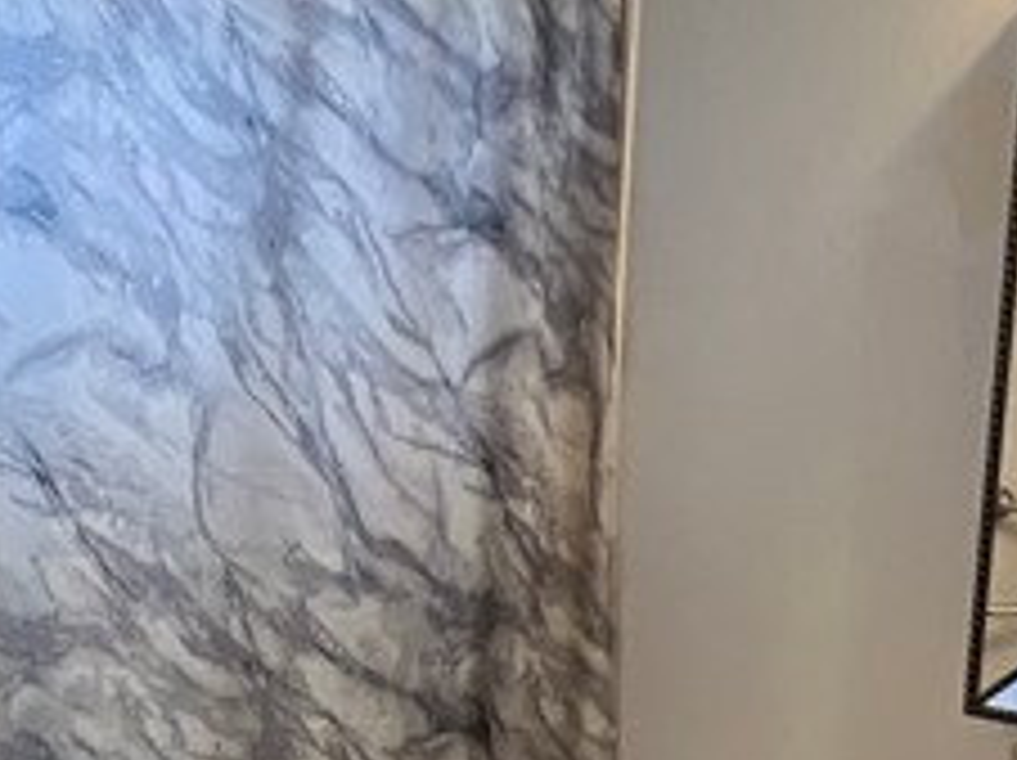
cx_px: 243
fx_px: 1732
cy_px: 787
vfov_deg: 23.6
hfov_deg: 32.1
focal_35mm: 59
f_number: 1.8
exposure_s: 1/60
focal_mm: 1.57
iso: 160
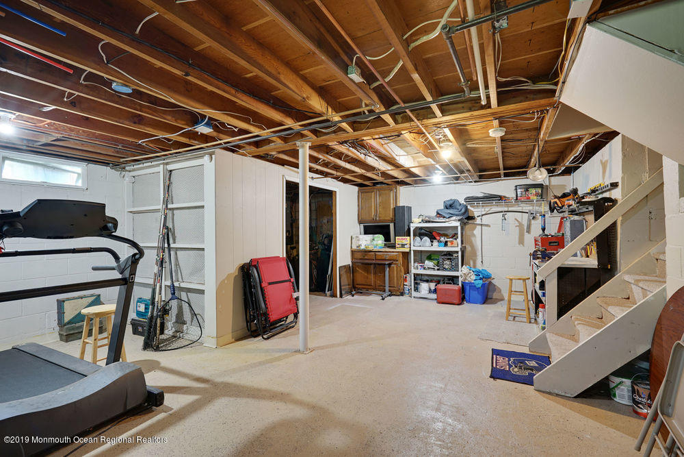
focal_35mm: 16
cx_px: 342
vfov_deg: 73.8
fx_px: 304
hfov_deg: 96.7
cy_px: 228
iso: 200
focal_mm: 16
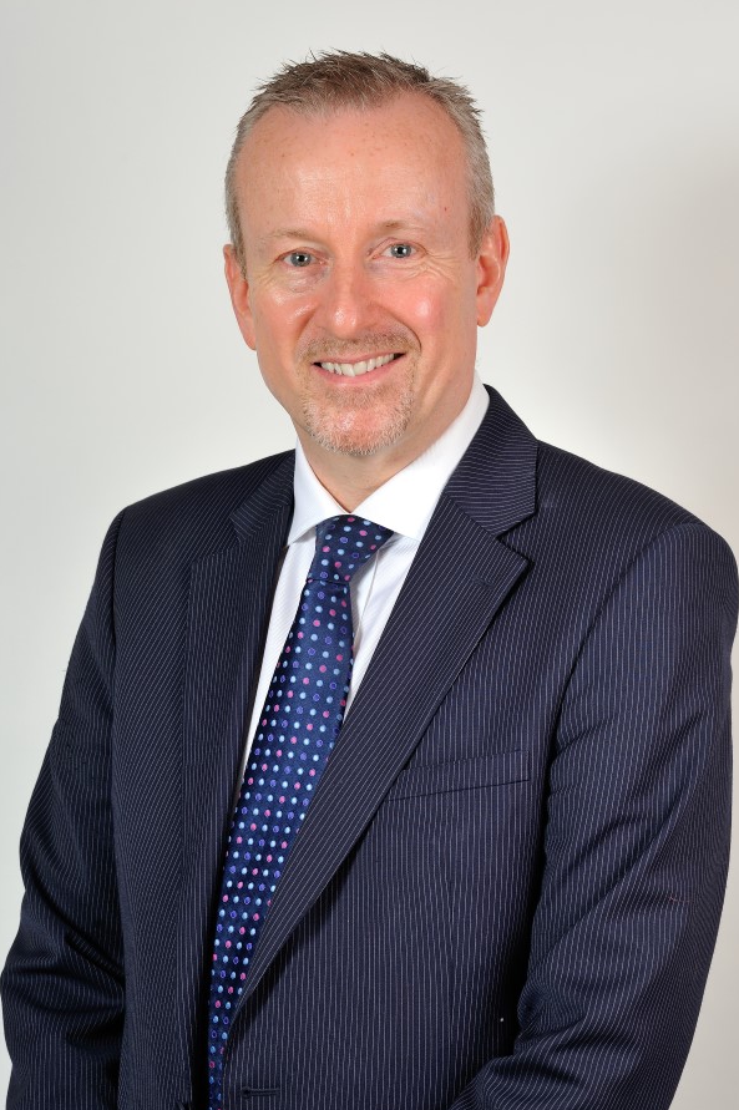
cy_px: 640
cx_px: 384
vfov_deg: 19.8
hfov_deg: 13.3
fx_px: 3175
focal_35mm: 103
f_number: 11
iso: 200
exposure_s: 1/125
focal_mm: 85
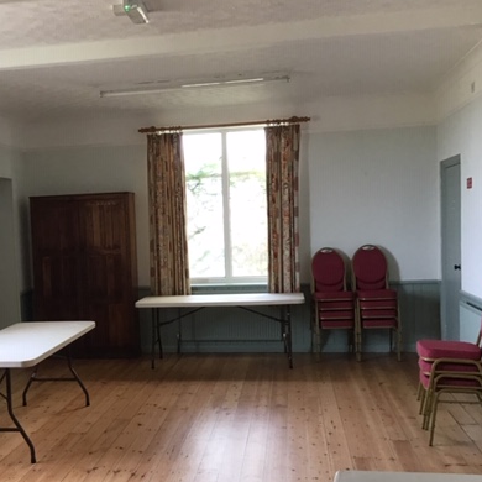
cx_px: 138
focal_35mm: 45
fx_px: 709
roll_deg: +2.6
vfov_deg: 37.5
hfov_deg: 36.9
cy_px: 276
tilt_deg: -5.1
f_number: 2.4
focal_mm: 3.3
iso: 80
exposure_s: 1/33
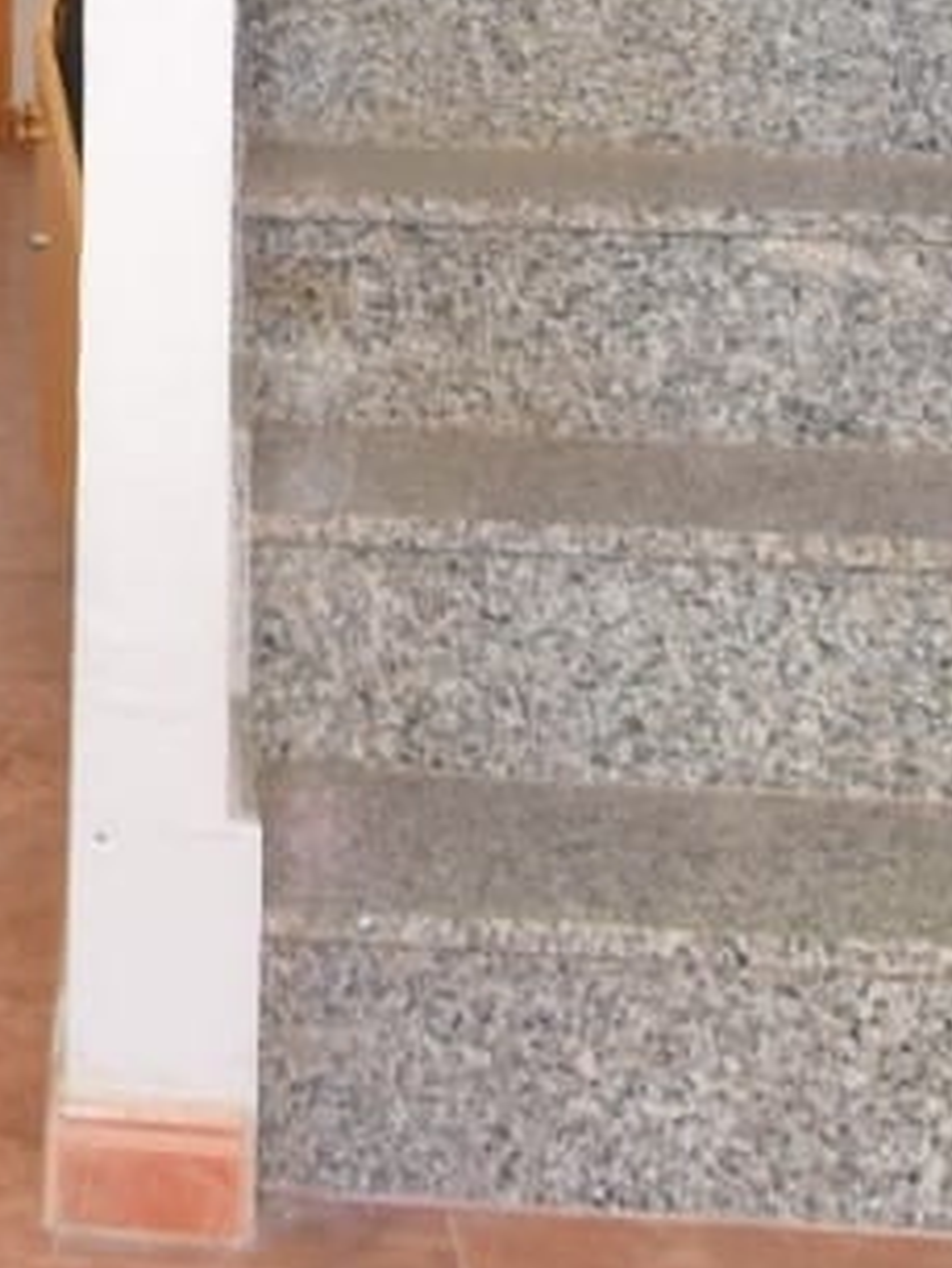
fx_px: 3115
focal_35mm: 85
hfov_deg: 16.1
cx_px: -426
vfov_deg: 21.4
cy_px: -245
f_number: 4.5
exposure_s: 1/60
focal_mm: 10
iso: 560
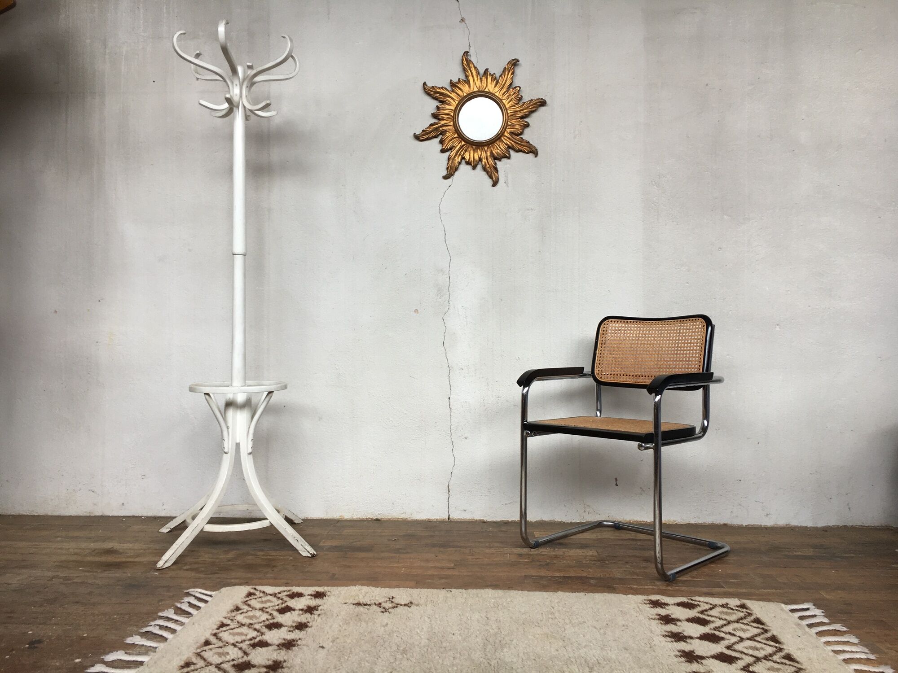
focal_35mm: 29
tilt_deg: -0.5
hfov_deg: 61.7
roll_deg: -0.2
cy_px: 336
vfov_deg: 48.2
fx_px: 752
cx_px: 449
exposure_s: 1/50
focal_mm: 4.15
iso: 25
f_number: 2.2
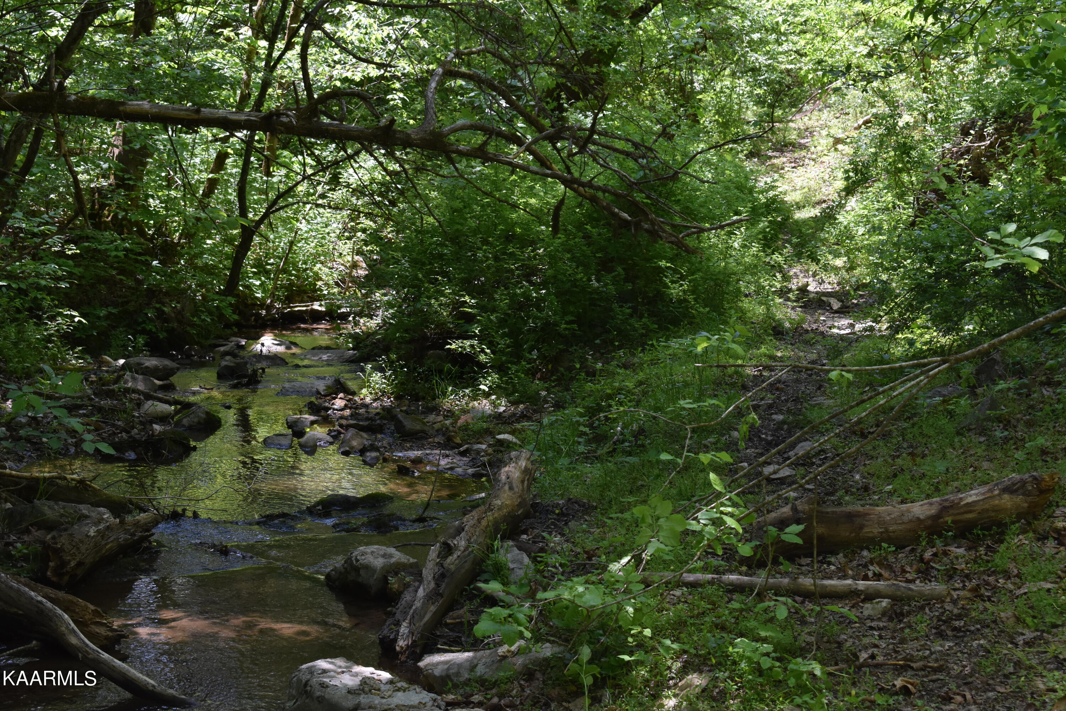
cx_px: 533
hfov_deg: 26.0
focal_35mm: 78
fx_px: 2309
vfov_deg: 17.5
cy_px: 356
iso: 800
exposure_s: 1/250
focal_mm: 52
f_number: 8
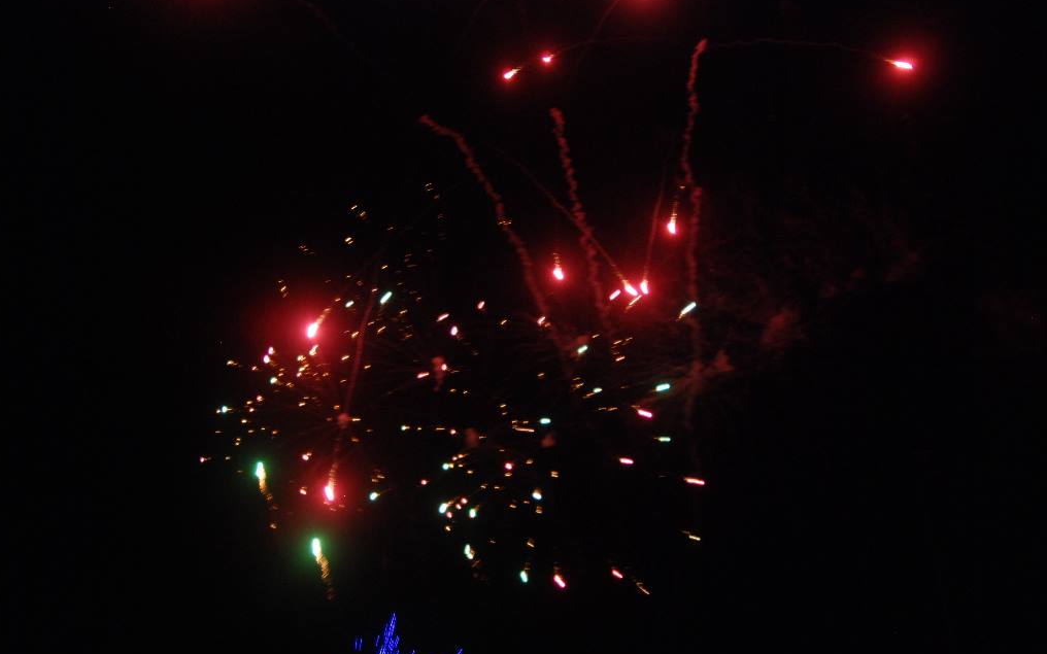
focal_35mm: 37
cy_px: 346
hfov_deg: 52.7
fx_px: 1056
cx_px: 520
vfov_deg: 34.4
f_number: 3.5
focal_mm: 24
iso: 1000
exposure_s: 1/20
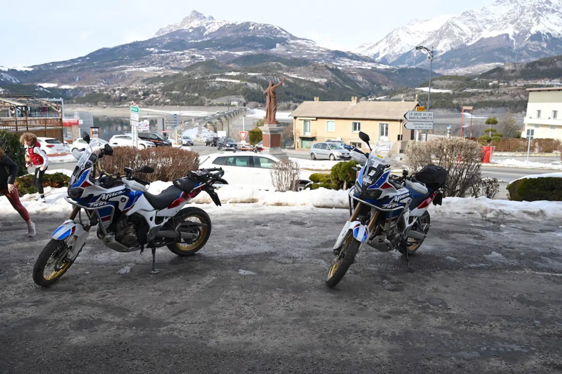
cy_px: 187
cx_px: 281
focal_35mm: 28
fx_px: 445
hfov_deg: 64.6
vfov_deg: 45.6
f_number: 4.5
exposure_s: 1/500
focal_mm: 28.5
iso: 100
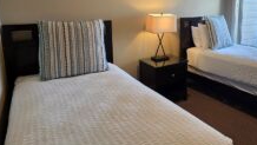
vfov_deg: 43.0
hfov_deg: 70.4
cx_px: 165
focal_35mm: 26
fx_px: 177
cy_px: 35
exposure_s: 1/120
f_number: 1.9
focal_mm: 2.2
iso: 200
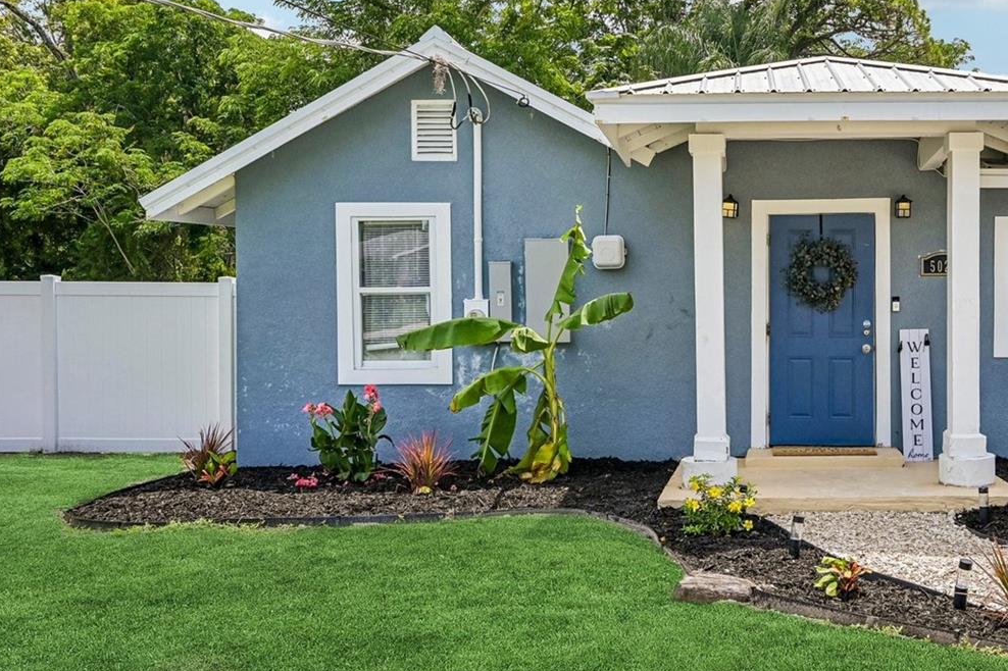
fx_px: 974
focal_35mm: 35
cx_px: 763
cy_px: 305
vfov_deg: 38.0
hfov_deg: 52.2
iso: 400
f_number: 8
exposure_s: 1/1000
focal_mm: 21.5
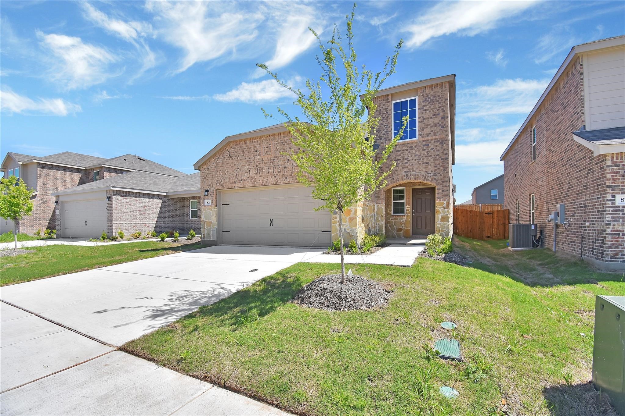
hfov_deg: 100.4
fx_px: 260
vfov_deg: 77.3
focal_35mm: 15
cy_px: 208
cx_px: 312
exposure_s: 1/500
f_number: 8
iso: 125
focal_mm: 10
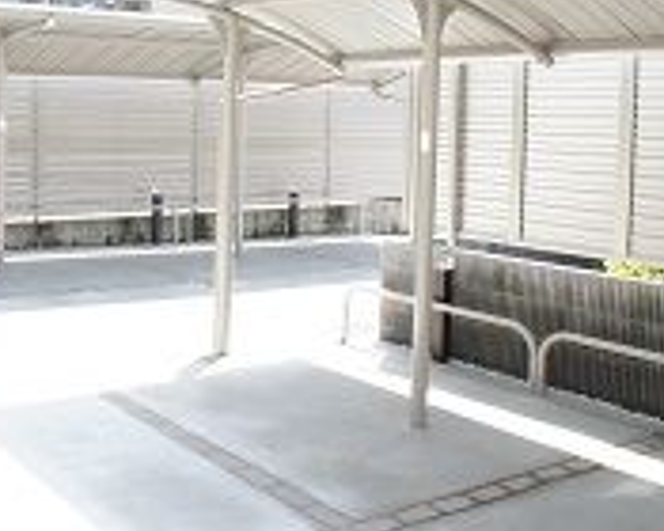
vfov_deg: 25.6
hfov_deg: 31.3
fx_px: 1159
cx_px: 152
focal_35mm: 59
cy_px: 171
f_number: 6.3
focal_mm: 16
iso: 200
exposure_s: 1/160
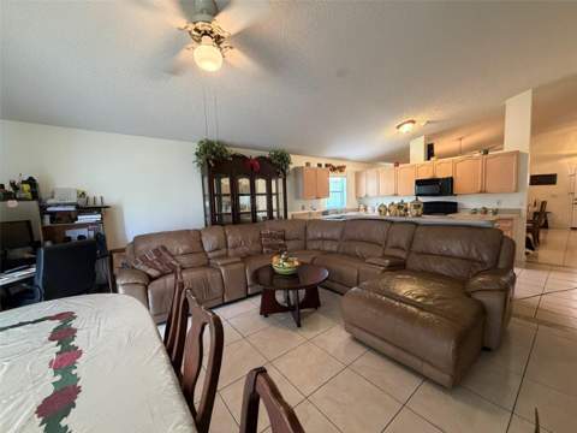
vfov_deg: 85.7
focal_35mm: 14
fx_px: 233
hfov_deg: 102.1
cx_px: 288
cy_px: 216
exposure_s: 1/60
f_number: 2.2
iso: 400
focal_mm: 2.22
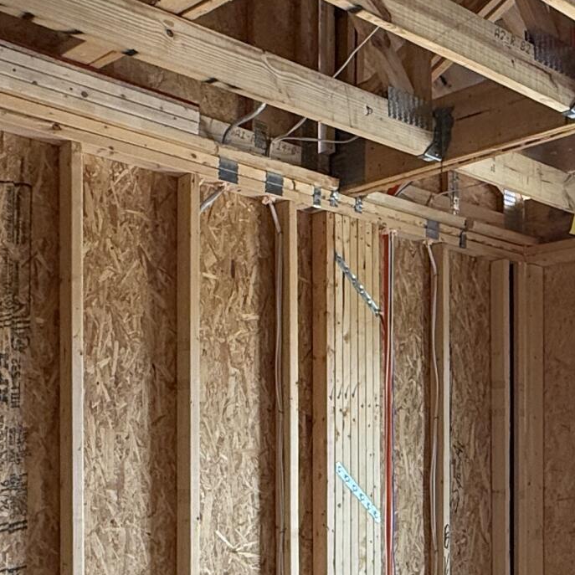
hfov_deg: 30.4
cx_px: 506
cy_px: 480
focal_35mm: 54
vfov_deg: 30.7
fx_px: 1015
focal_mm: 2.22
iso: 125
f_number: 2.2
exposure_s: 1/99
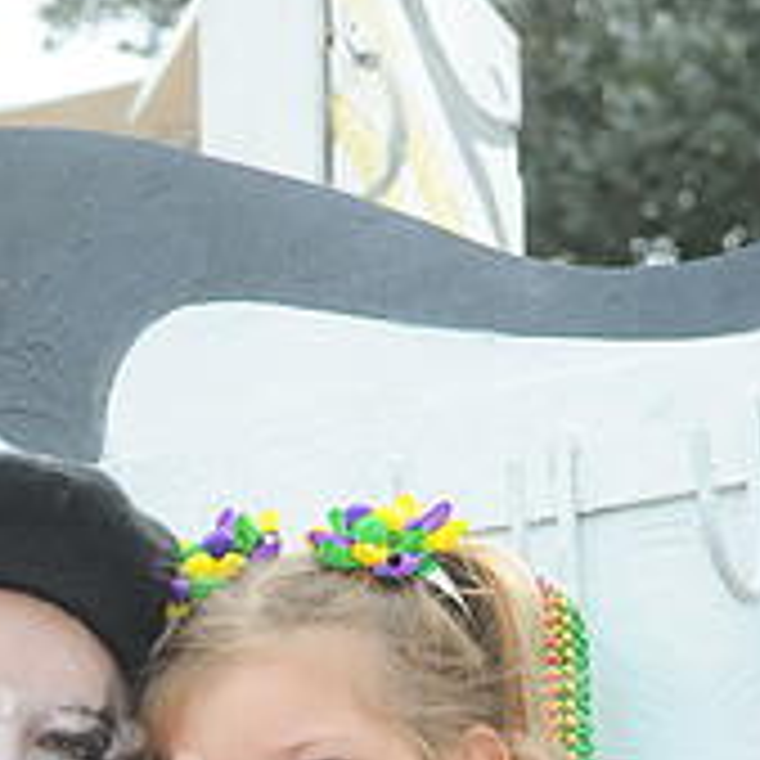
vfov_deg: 10.3
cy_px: 1219
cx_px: -76
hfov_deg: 10.6
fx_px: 4049
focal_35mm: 163
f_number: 8
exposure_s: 1/160
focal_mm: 56
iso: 250
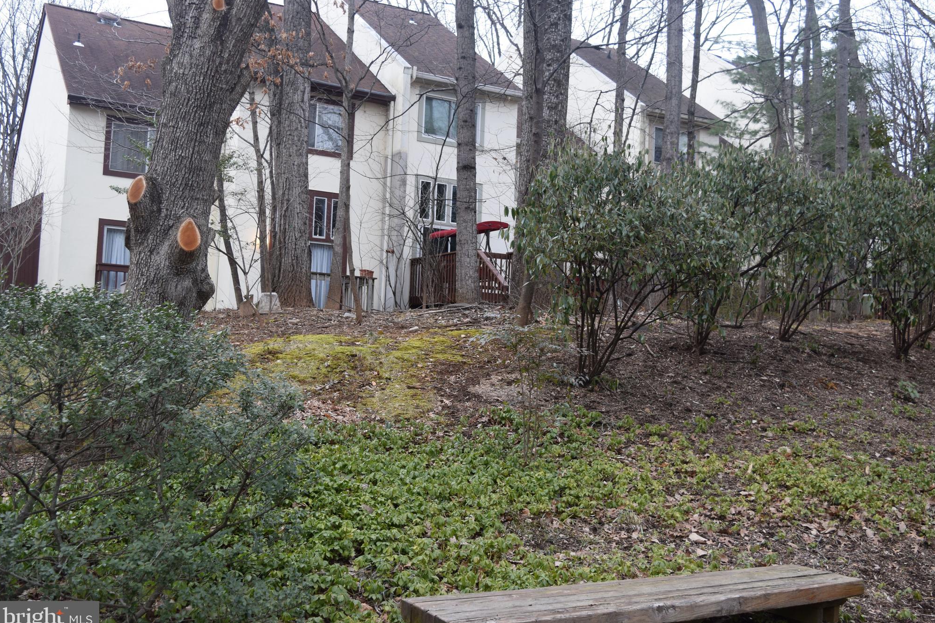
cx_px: 475
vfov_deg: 33.4
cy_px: 315
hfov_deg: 48.5
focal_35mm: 40
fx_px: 1039
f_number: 5
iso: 400
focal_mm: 26
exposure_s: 1/100
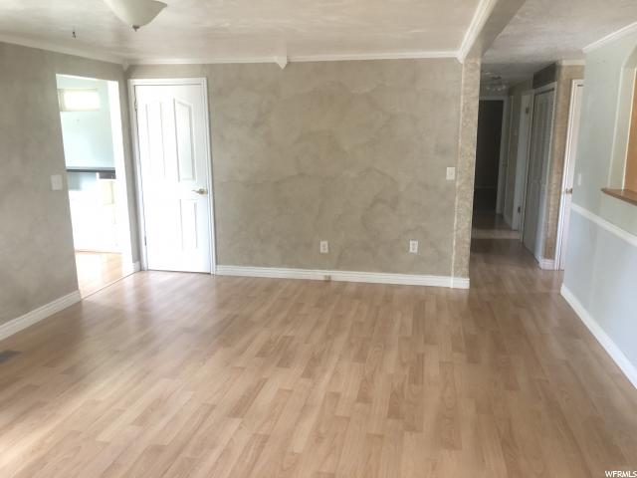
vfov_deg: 49.7
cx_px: 318
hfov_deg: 63.4
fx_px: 515
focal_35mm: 28
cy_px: 239
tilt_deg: -11.0
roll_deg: +0.9
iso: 50
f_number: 1.8
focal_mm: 4
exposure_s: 1/15
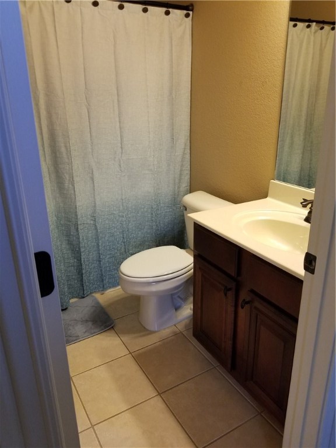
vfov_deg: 67.3
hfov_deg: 53.1
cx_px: 168
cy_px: 224
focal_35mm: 26
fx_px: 336
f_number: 1.7
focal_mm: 4.25
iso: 160
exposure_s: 1/30
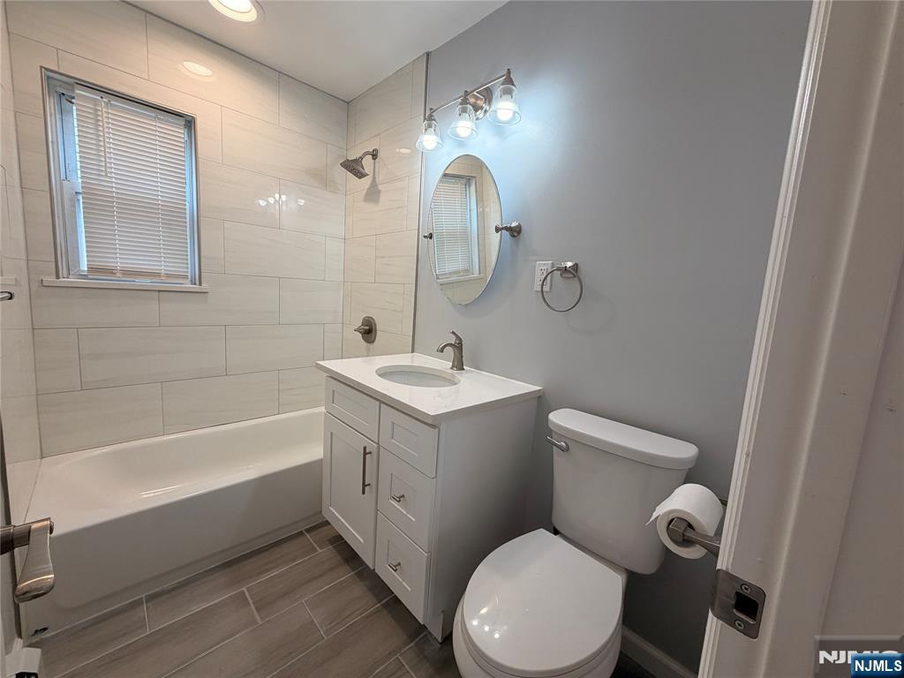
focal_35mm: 14
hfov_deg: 102.1
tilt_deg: -6.7
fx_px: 366
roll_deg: -2.8
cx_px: 452
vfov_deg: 85.7
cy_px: 339
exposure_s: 1/120
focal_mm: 2.22
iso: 50
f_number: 2.2
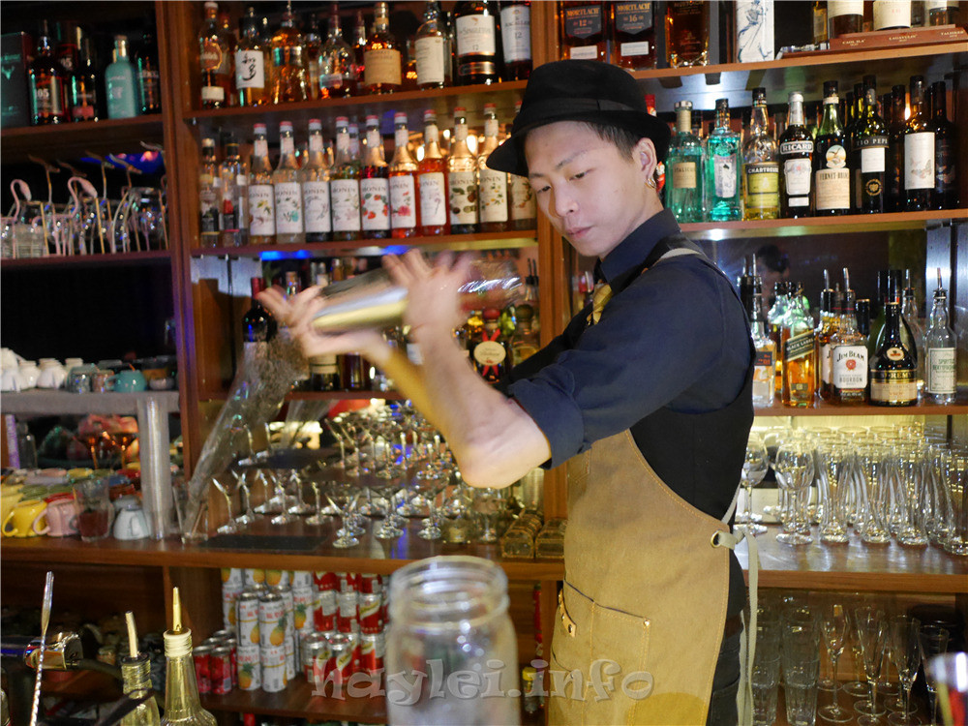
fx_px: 839
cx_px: 484
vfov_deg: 46.8
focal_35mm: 30
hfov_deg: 60.0
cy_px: 363
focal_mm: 15
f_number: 1.7
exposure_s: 1/50
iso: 3200
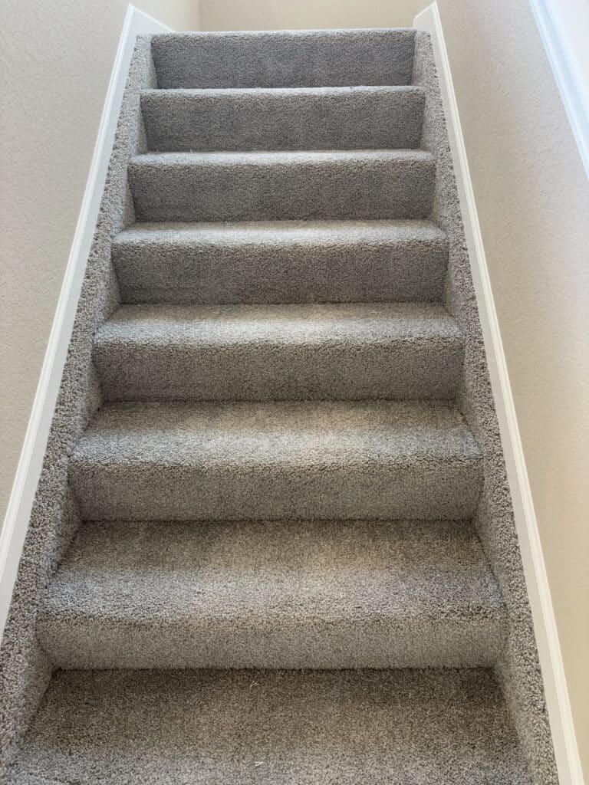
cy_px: 392
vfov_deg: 67.3
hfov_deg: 53.1
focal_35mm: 26
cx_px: 294
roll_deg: +0.5
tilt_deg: -25.8
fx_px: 590
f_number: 1.6
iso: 160
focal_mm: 5.96
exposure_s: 1/60
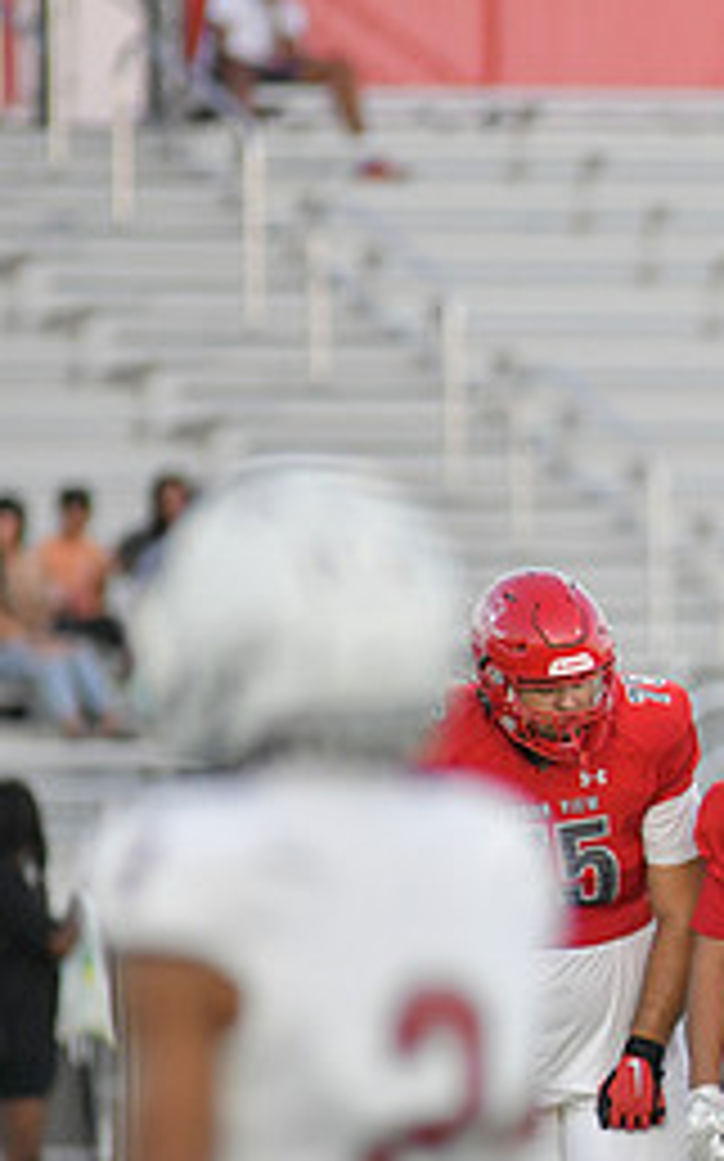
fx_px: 21745
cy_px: 853
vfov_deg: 3.1
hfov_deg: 1.9
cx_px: 1111
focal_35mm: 688
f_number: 3.5
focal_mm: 300
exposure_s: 1/1250
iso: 2000
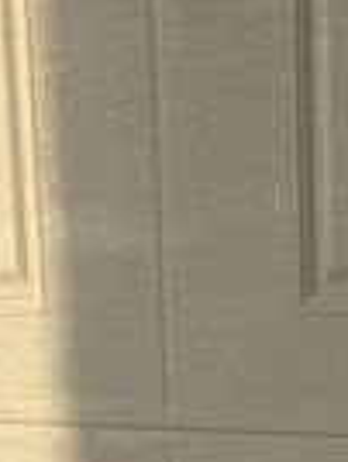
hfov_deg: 8.6
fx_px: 2312
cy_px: 1203
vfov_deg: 9.7
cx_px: 286
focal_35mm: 173
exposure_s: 1/1374
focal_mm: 4.15
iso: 25
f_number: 2.2
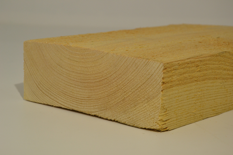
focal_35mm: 99
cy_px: 78
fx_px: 641
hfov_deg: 20.6
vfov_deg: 13.8
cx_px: 116
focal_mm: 66
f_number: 8
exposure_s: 1/125
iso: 360
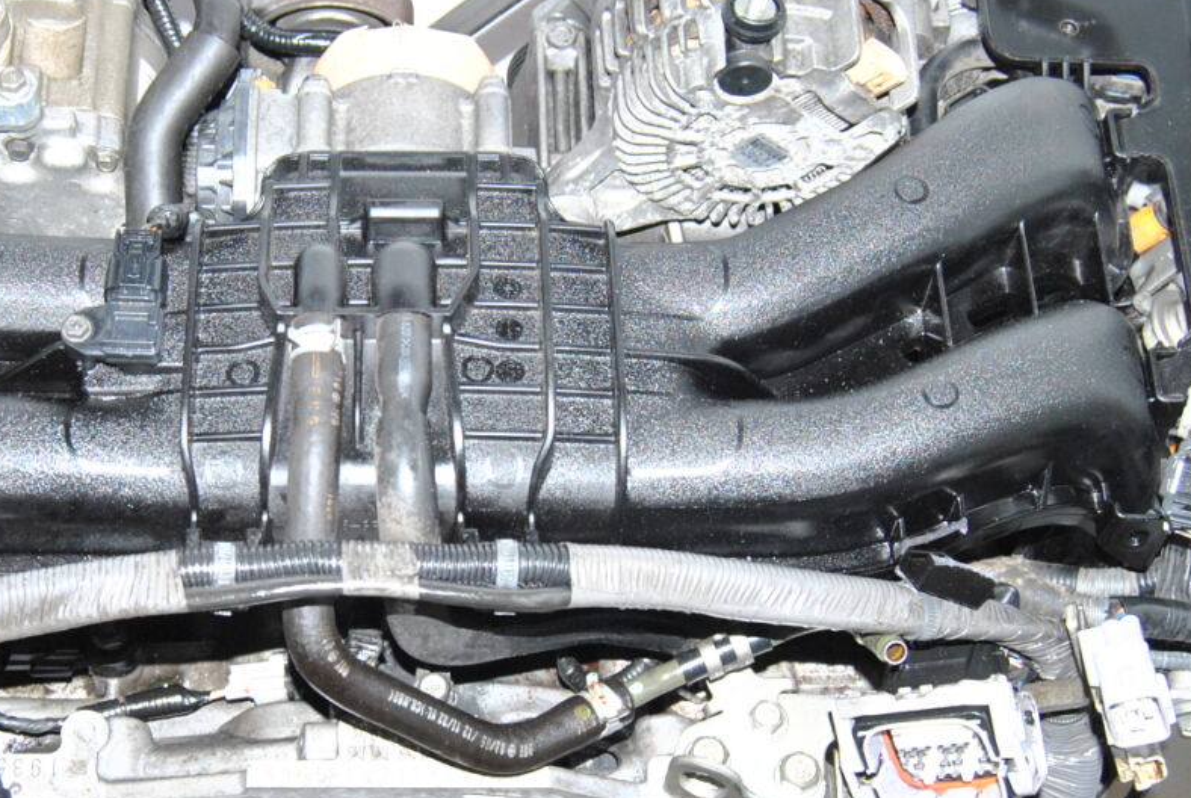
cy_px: 431
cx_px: 391
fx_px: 2320
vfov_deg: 19.5
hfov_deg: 28.6
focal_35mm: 70
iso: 400
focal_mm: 23
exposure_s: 1/200
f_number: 5
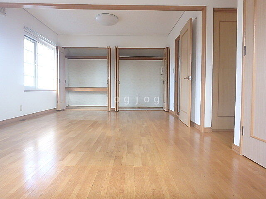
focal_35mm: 21
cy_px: 100
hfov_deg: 79.0
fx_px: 161
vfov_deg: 63.4
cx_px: 133
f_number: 3.5
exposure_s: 1/40
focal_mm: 3.7
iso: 200
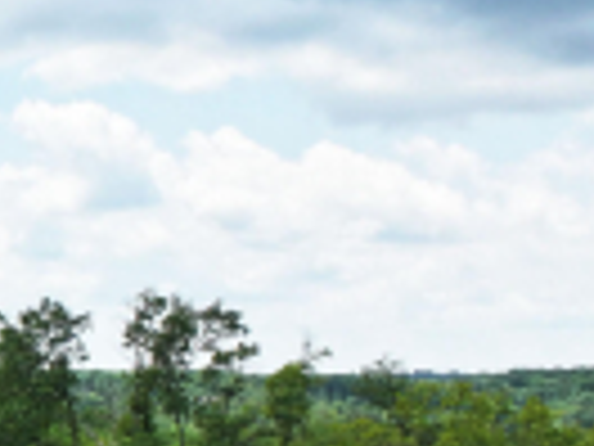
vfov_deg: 12.1
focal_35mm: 121
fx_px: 2076
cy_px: 491
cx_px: -657
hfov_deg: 13.5
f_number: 2.8
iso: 160
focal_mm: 12.29
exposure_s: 1/2500
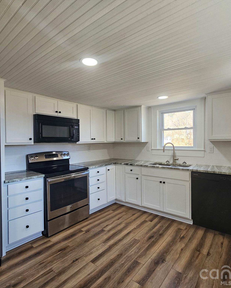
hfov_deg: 76.9
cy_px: 144
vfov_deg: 89.6
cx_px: 120
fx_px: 145
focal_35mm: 17
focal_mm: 2.2
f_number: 2.2
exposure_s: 1/60
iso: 100
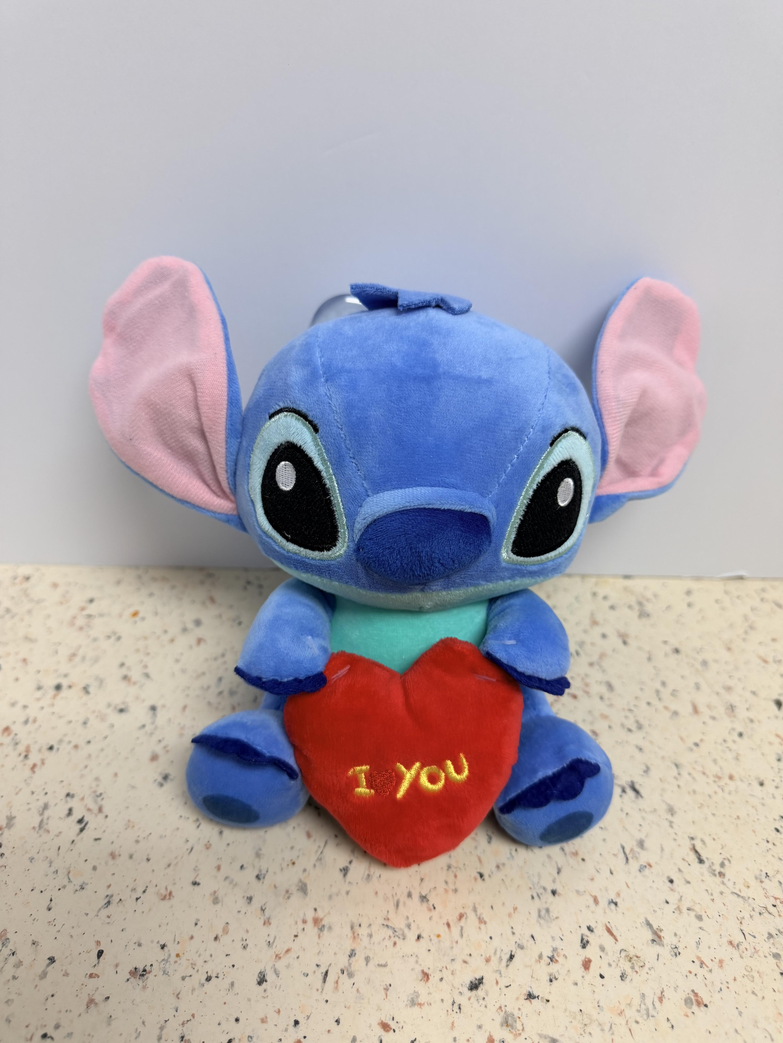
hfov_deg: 56.8
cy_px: 522
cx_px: 392
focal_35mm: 24
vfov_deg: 71.6
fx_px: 724
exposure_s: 1/60
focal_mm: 6.76
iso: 160
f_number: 1.78
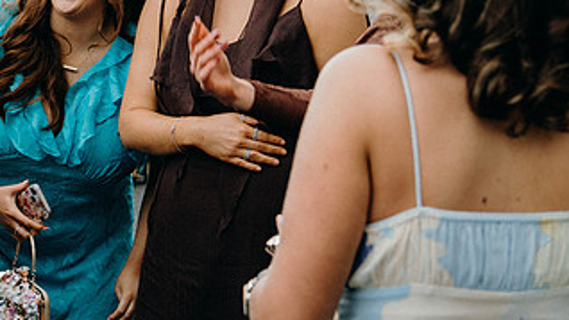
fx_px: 1584
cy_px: 133
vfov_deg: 11.5
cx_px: 79
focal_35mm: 105
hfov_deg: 20.0
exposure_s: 1/200
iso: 125
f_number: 3.5
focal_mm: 37
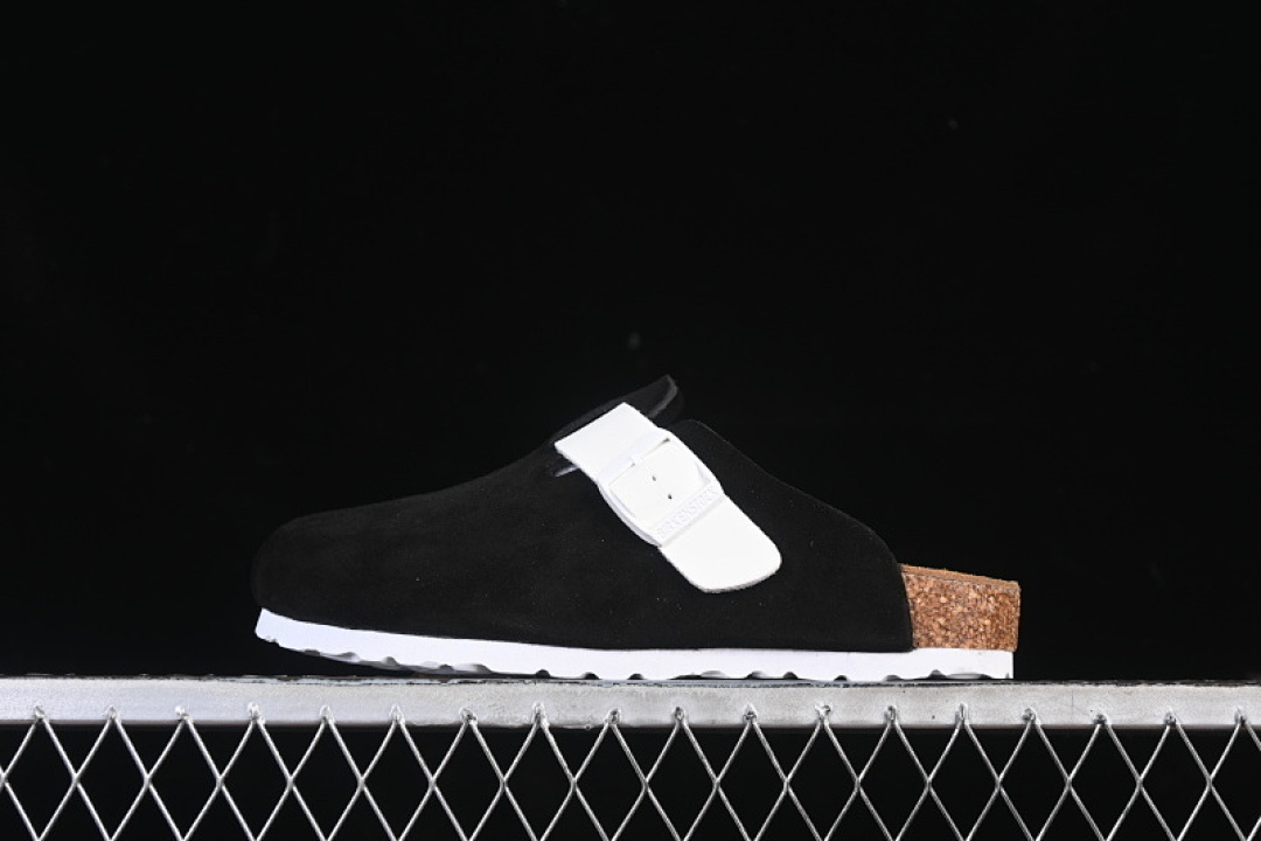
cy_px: 420
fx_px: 2627
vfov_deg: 18.2
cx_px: 630
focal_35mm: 75
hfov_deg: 27.0
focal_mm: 50
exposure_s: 1/60
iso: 160
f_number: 6.3
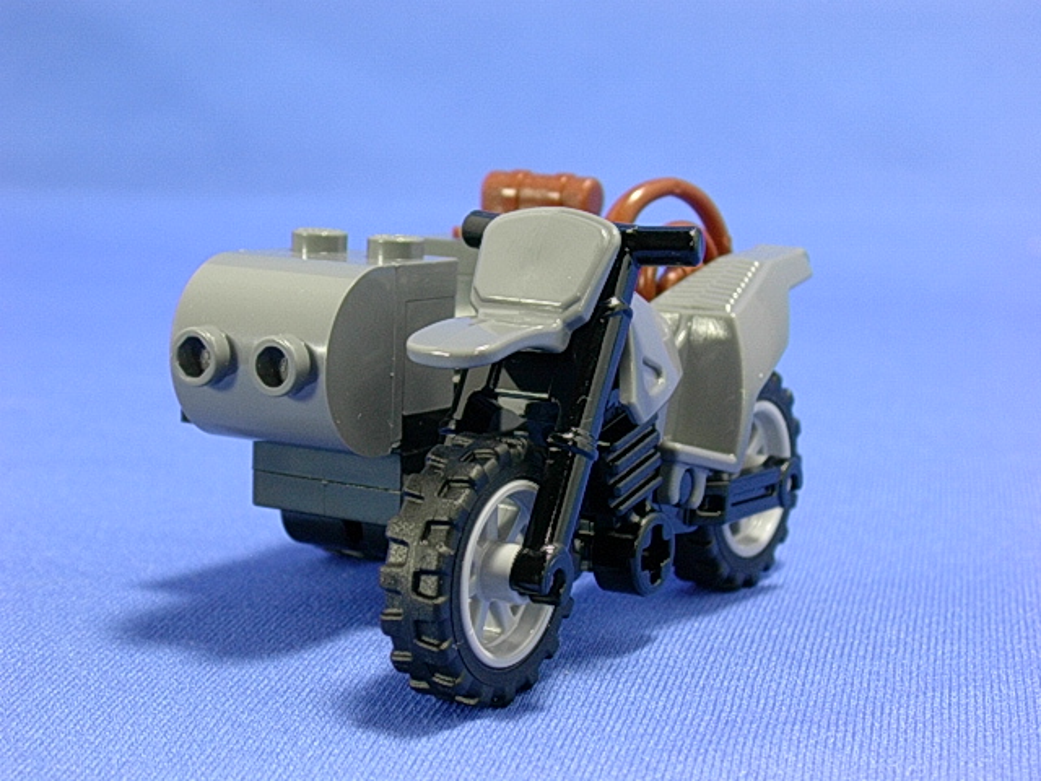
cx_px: 520
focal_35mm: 79
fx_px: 2376
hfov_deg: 24.7
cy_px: 390
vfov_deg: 18.7
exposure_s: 1/8
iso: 70
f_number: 3.9
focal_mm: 11.9
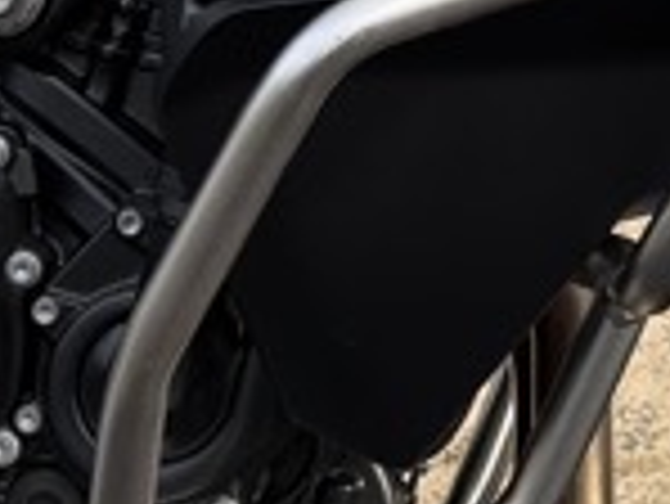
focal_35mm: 165
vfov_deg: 8.8
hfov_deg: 11.9
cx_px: 535
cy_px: -194
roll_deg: +0.4
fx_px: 3196
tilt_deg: -13.3
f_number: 1.78
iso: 64
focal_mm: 6.76
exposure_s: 1/1368
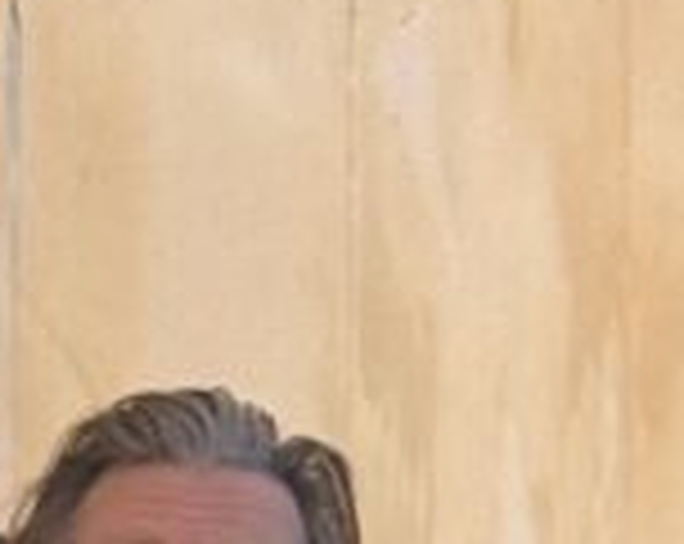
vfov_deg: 4.7
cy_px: 1515
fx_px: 6385
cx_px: -428
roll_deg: +1.7
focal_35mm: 316
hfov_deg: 6.0
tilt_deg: -5.9
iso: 320
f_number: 1.78
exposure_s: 1/40
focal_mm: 6.76
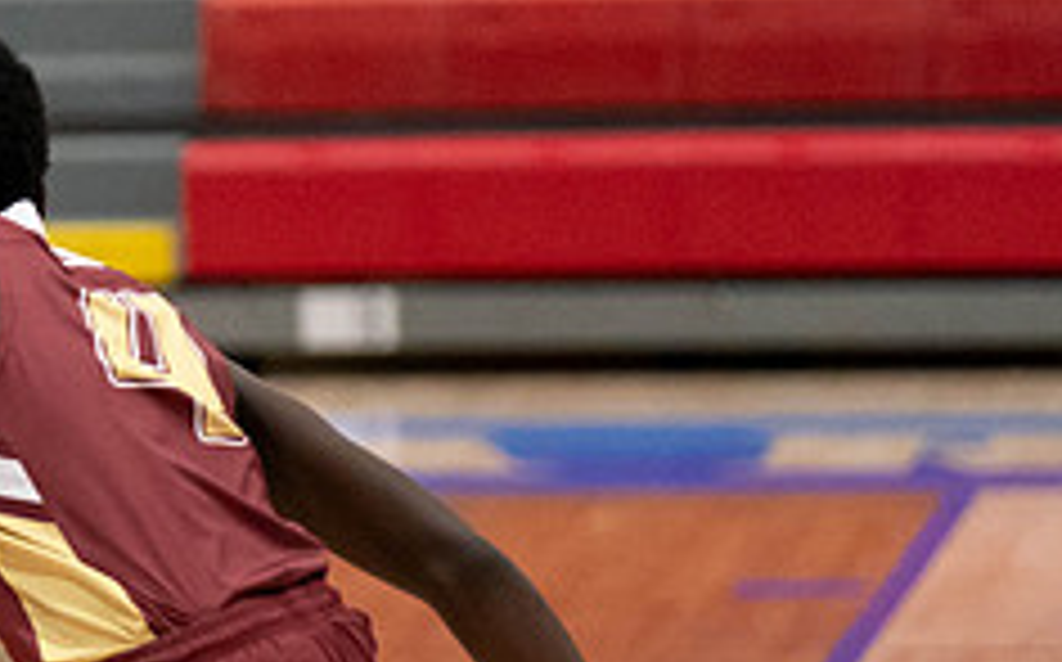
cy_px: 536
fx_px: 17118
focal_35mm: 592
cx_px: -696
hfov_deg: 3.5
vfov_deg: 2.2
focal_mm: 152
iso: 4000
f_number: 2.8
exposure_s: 1/1000
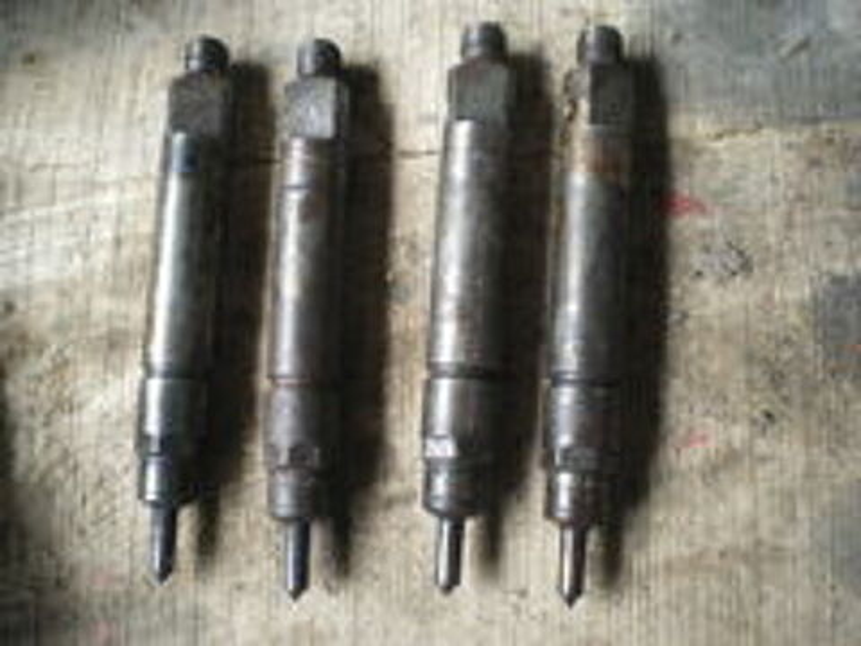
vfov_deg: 39.7
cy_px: 323
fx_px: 895
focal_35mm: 36
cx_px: 430
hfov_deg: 51.4
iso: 800
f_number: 3.1
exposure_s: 1/40
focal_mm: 6.3
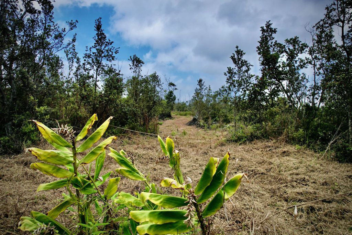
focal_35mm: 22
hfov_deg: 78.6
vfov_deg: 57.2
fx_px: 215
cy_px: 118
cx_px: 176
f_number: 2.8
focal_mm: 8.38
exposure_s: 1/2500
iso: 100
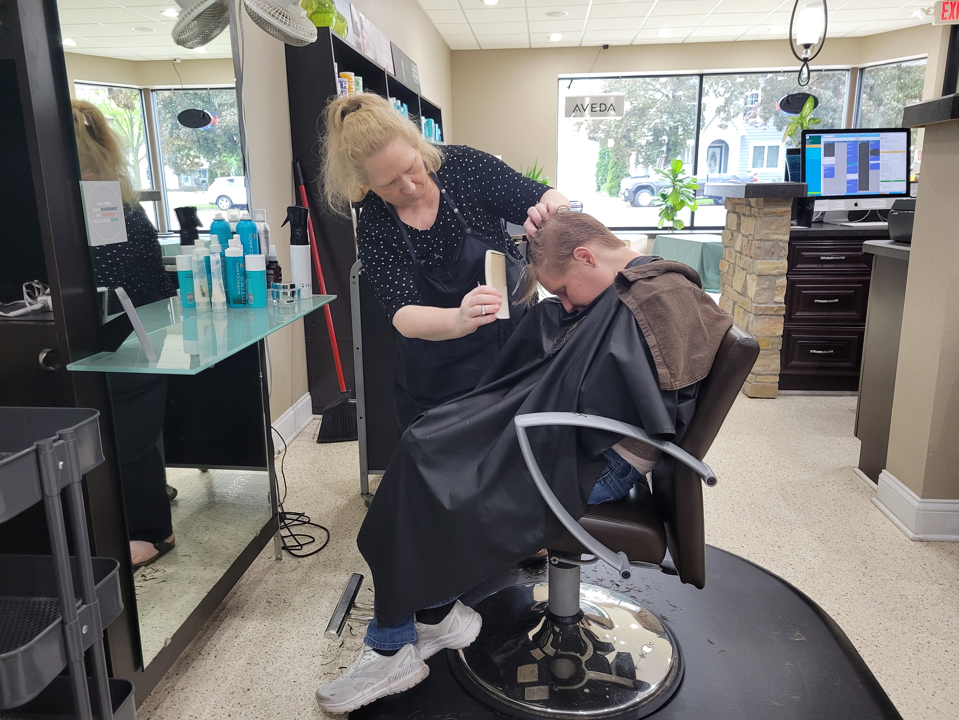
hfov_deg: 67.3
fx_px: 720
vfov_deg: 53.1
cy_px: 360
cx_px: 480
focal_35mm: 26
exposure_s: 1/120
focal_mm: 5.4
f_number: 1.8
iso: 250
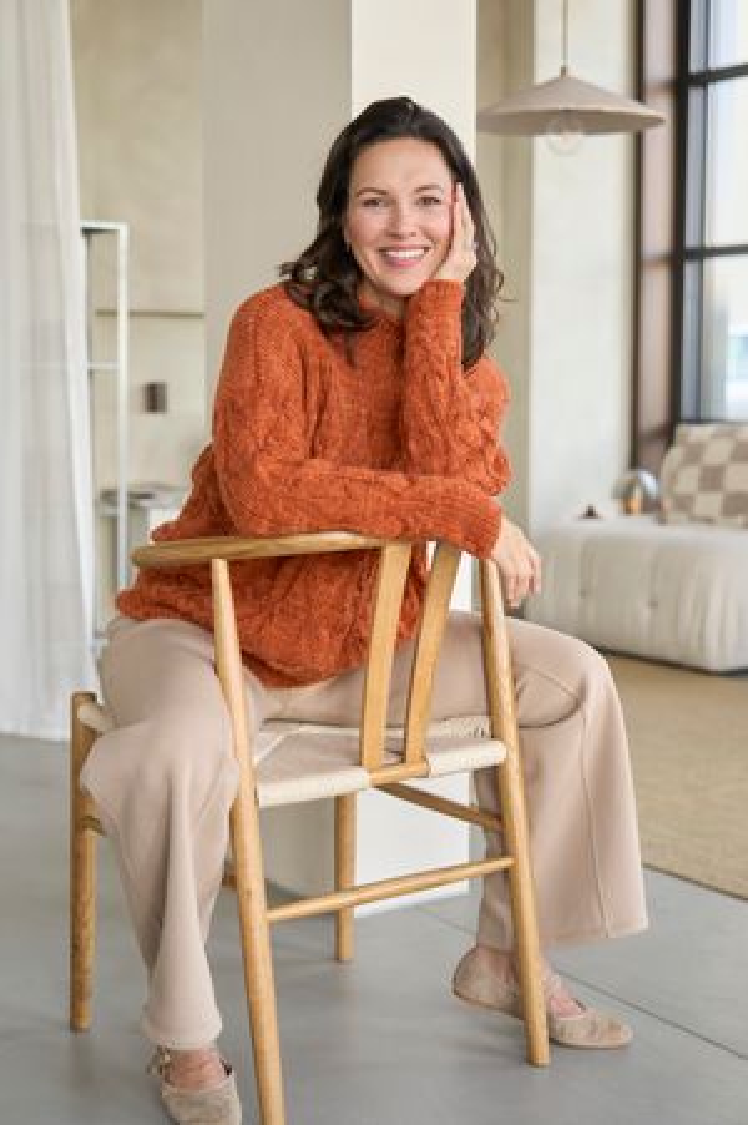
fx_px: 1561
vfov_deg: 39.6
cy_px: 562
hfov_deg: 27.0
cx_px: 374
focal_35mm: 50
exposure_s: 1/100
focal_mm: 50
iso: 500
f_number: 2.8
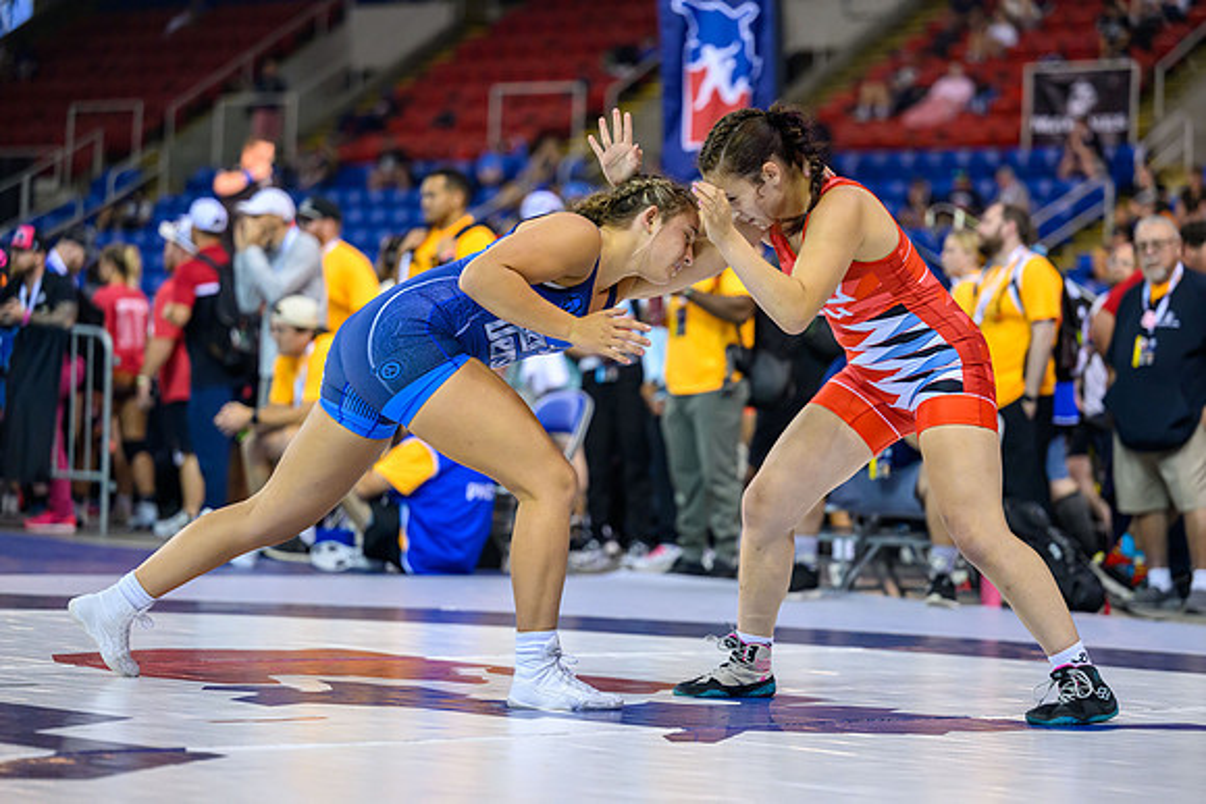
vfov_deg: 11.9
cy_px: 402
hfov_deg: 17.8
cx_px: 603
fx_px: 3853
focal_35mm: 115
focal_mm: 115
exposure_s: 1/800
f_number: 2.8
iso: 3200
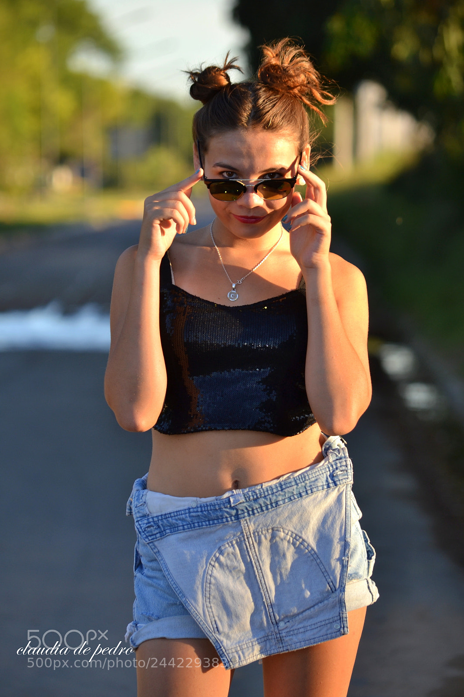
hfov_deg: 5.5
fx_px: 4787
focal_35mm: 248
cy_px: 348
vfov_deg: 8.3
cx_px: 232
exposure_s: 1/160
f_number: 5.6
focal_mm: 165
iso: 100
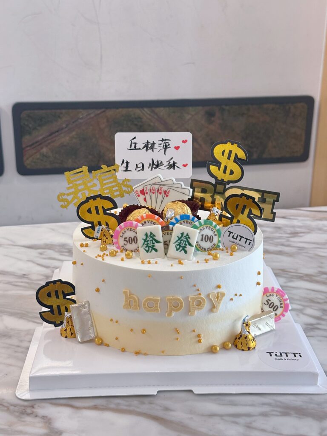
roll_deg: -1.3
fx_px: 605
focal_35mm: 48
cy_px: 218
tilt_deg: -18.9
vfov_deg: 39.7
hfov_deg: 30.3
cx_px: 164
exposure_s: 1/50
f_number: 1.78
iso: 160
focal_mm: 6.86
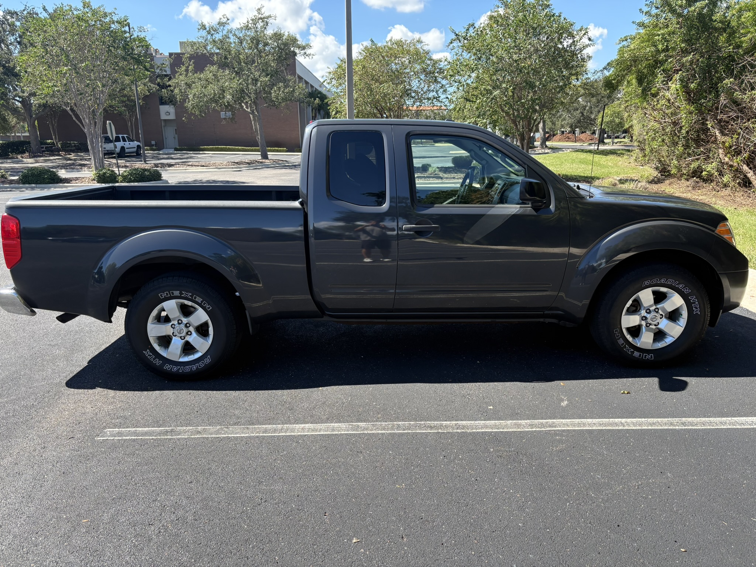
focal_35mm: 26
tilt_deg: -14.0
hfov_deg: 67.3
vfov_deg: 53.1
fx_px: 568
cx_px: 378
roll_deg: +0.9
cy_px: 284
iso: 50
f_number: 1.6
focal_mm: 5.96
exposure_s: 1/1064
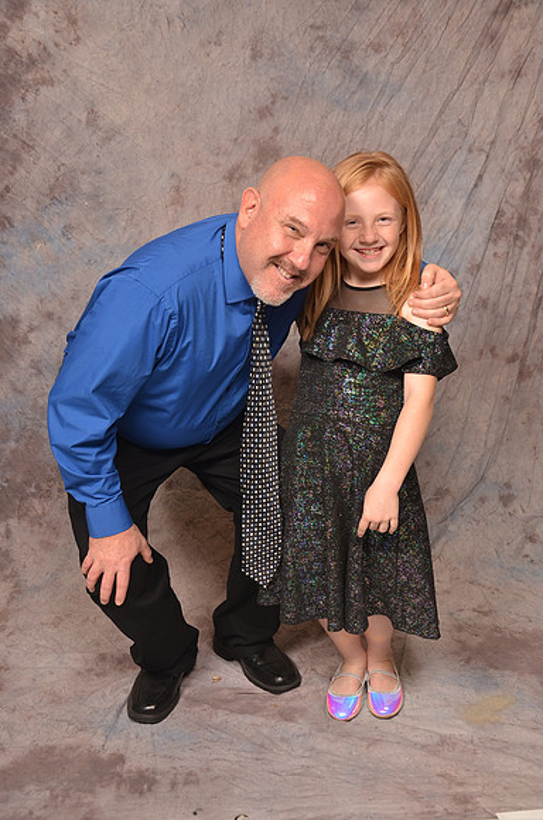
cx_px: 272
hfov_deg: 29.7
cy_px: 410
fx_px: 1023
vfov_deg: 43.7
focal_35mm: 45
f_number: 5.6
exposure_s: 1/60
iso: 200
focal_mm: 30
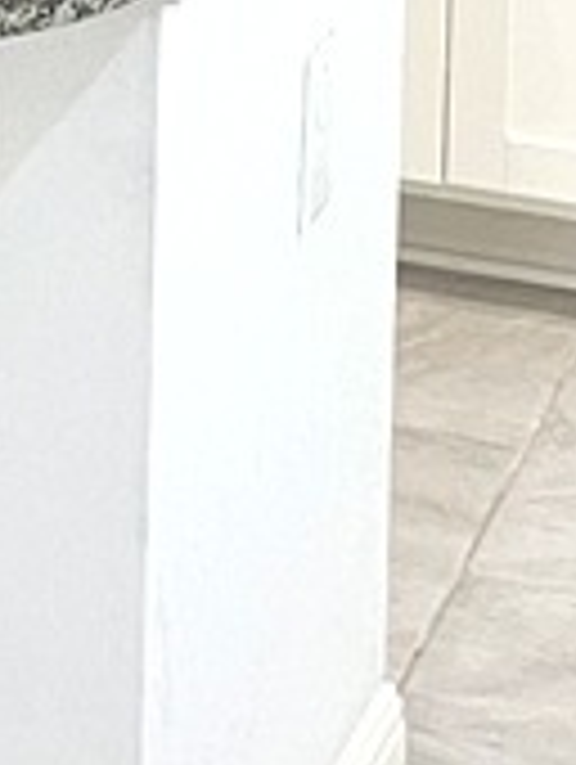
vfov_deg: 10.0
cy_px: -713
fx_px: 4094
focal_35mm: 185
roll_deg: +0.5
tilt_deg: -5.6
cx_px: -1220
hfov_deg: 7.1
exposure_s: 1/60
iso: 100
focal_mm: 4.2
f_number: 1.6
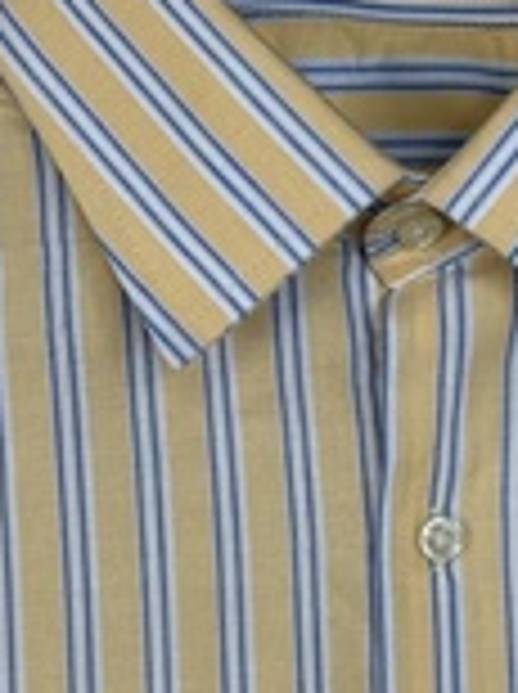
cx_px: 392
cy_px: 554
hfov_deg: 11.8
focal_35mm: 125
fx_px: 2501
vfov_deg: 15.7
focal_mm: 6.76
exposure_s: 1/364
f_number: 1.78
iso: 80
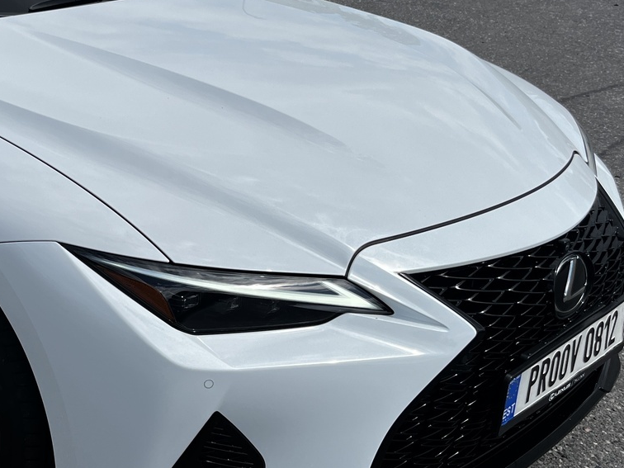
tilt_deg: -23.3
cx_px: 56
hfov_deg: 33.0
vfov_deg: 26.6
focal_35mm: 55
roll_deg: +1.0
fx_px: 991
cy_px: 233
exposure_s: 1/7353
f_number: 1.6
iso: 50
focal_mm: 5.1
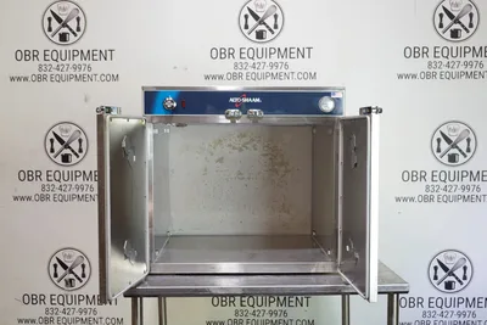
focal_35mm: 40
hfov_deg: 48.4
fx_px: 541
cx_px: 244
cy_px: 162
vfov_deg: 33.4
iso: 125
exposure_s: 1/8
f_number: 3.5
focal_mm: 14.69
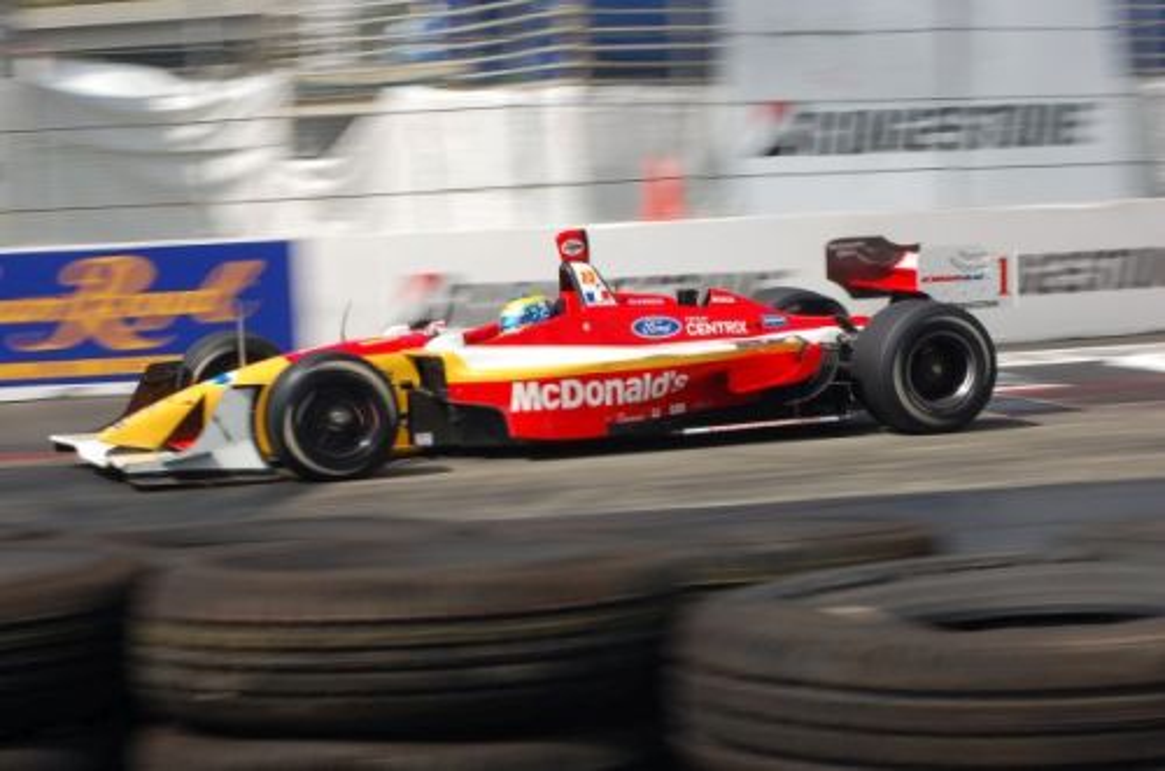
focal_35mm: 105
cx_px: 582
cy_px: 386
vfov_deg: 13.0
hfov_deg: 19.5
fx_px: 3390
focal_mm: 70
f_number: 16
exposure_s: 1/125
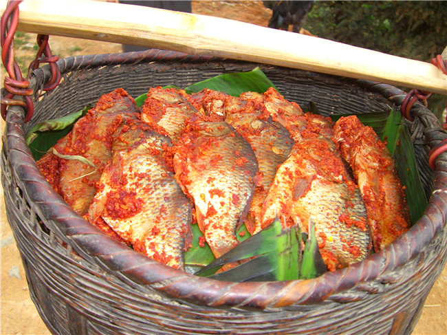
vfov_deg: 37.7
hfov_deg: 49.0
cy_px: 168
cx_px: 224
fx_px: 491
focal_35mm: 38
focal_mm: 6.2
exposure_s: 1/160
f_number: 2.7
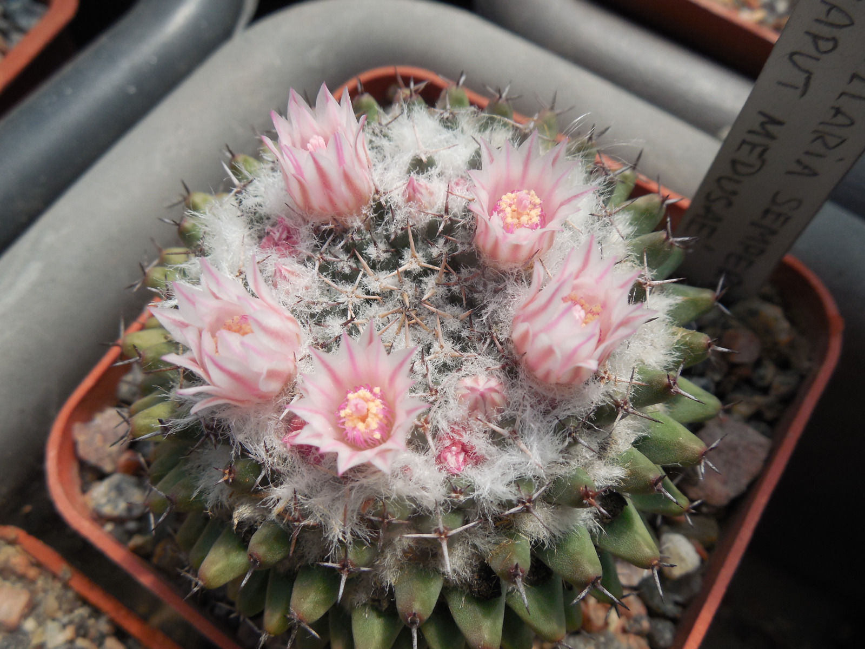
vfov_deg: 45.4
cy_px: 324
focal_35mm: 31
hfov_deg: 58.4
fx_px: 775
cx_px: 432
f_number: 3.6
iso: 125
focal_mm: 5.6
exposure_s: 1/800
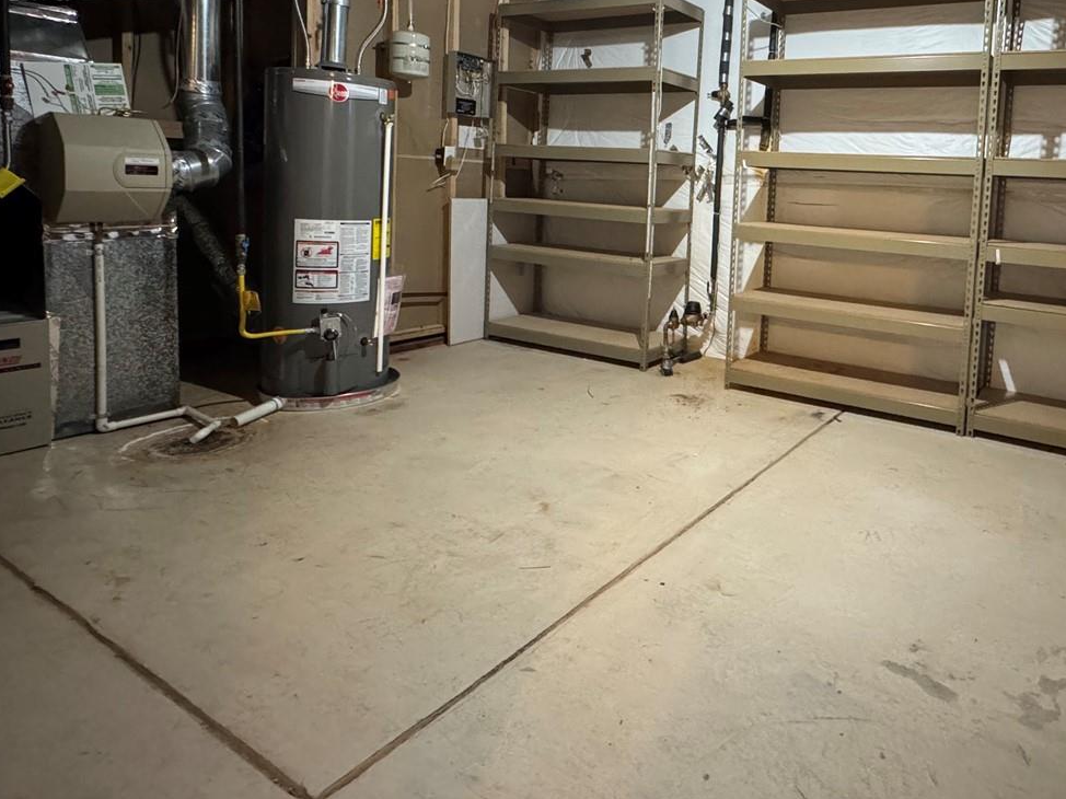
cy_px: 232
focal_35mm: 23
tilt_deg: -4.1
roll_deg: -3.8
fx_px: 708
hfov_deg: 70.9
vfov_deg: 56.8
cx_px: 743
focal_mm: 2.22
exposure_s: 1/40
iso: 1250
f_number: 2.2
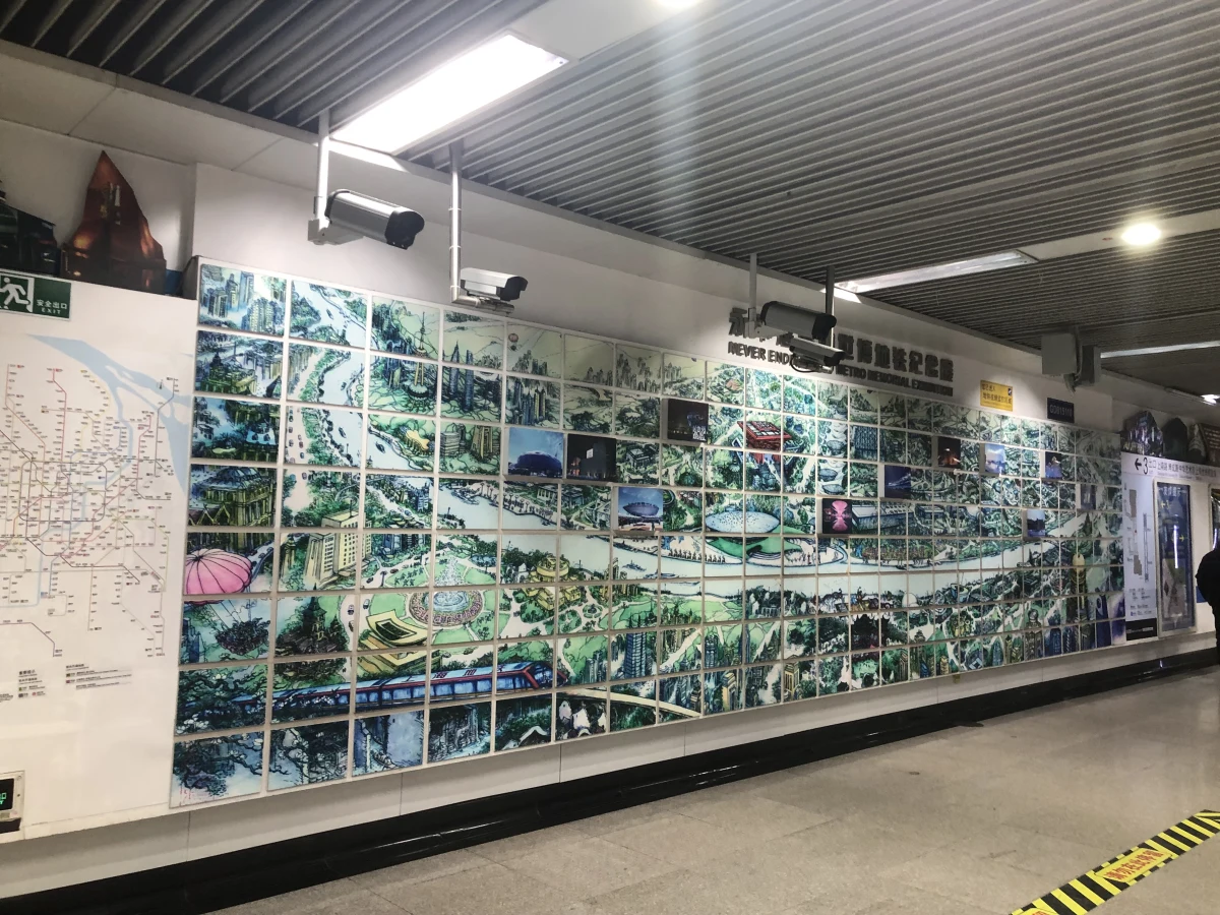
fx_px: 987
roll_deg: -1.1
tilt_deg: +7.3
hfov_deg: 63.4
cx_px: 610
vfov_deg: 49.7
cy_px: 458
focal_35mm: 28
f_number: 1.8
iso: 40
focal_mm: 4
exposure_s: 1/17
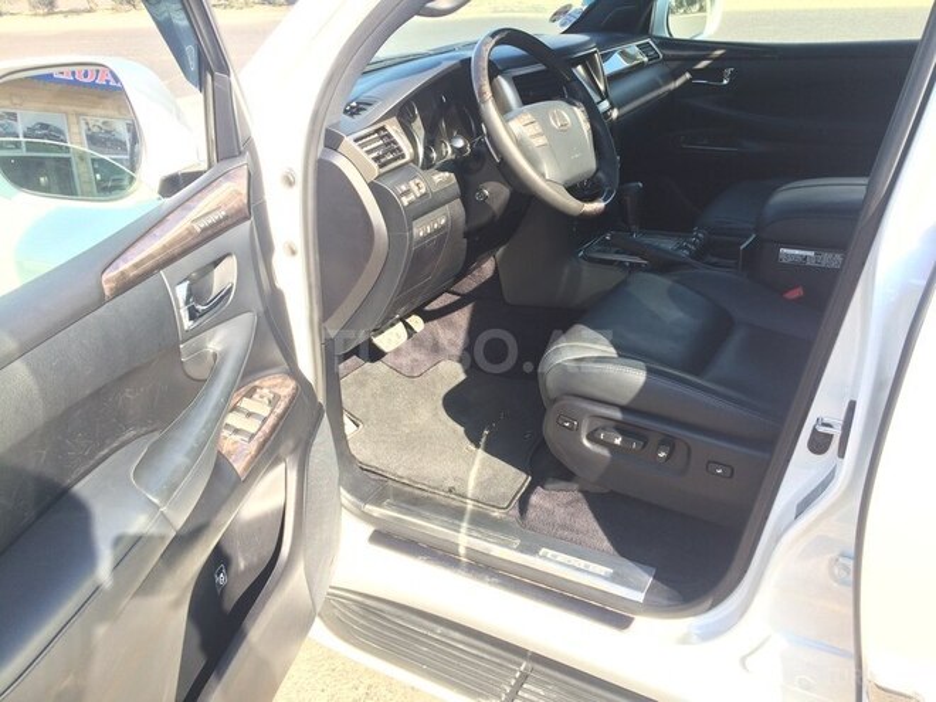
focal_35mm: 29
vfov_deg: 48.2
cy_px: 351
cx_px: 468
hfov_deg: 61.7
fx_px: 784
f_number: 2.2
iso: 32
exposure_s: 1/221
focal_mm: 4.15
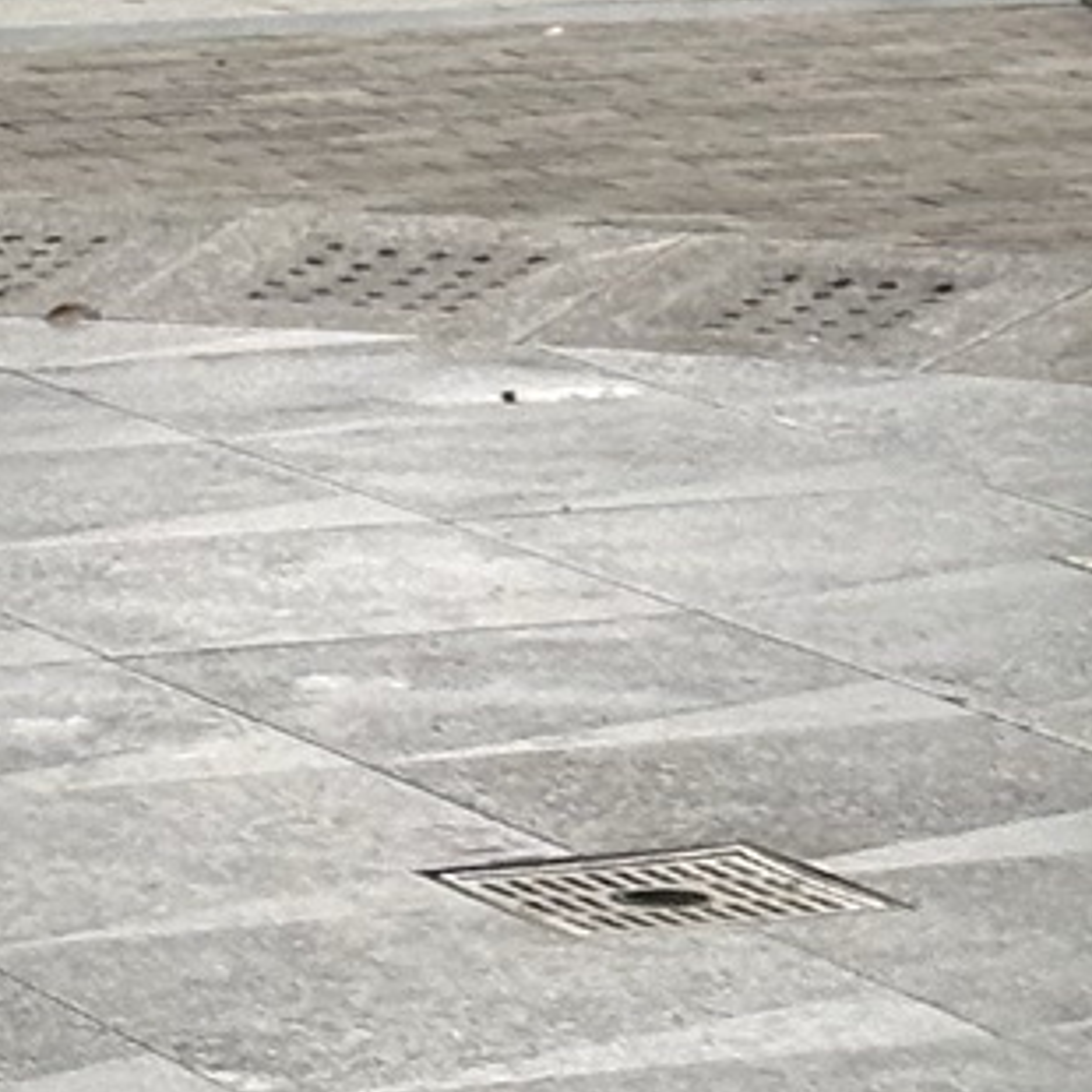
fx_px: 9779
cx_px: 479
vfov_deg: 6.0
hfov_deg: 6.4
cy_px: -1828
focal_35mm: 274
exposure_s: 1/323
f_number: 1.78
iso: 64
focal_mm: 6.86
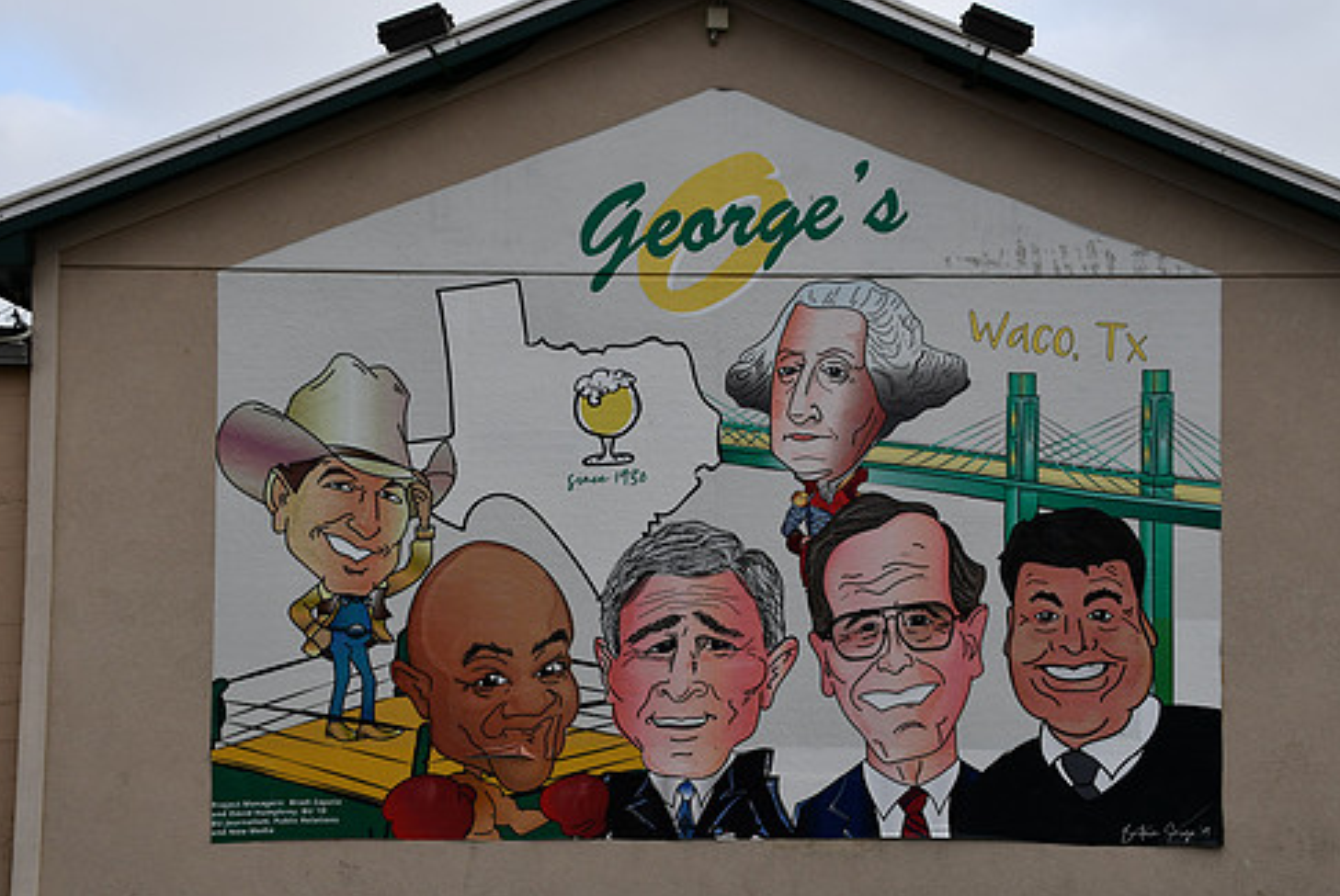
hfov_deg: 32.3
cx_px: 778
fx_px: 2310
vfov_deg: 22.0
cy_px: 467
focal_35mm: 62
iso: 140
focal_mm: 35
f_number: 8
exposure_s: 1/250
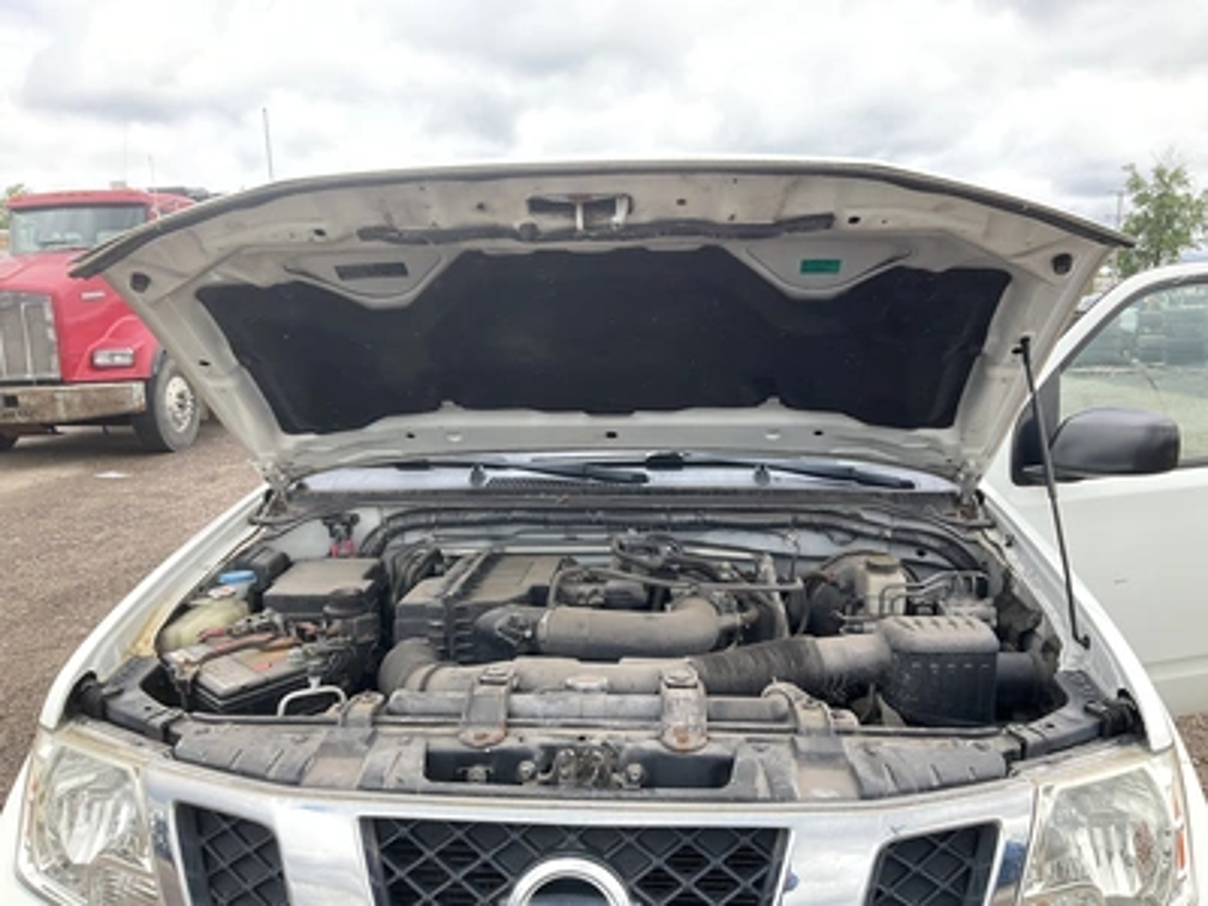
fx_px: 1012
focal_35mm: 29
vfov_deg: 48.2
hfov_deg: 61.7
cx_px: 604
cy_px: 453
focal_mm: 3
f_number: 1.8
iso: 25
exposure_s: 1/534
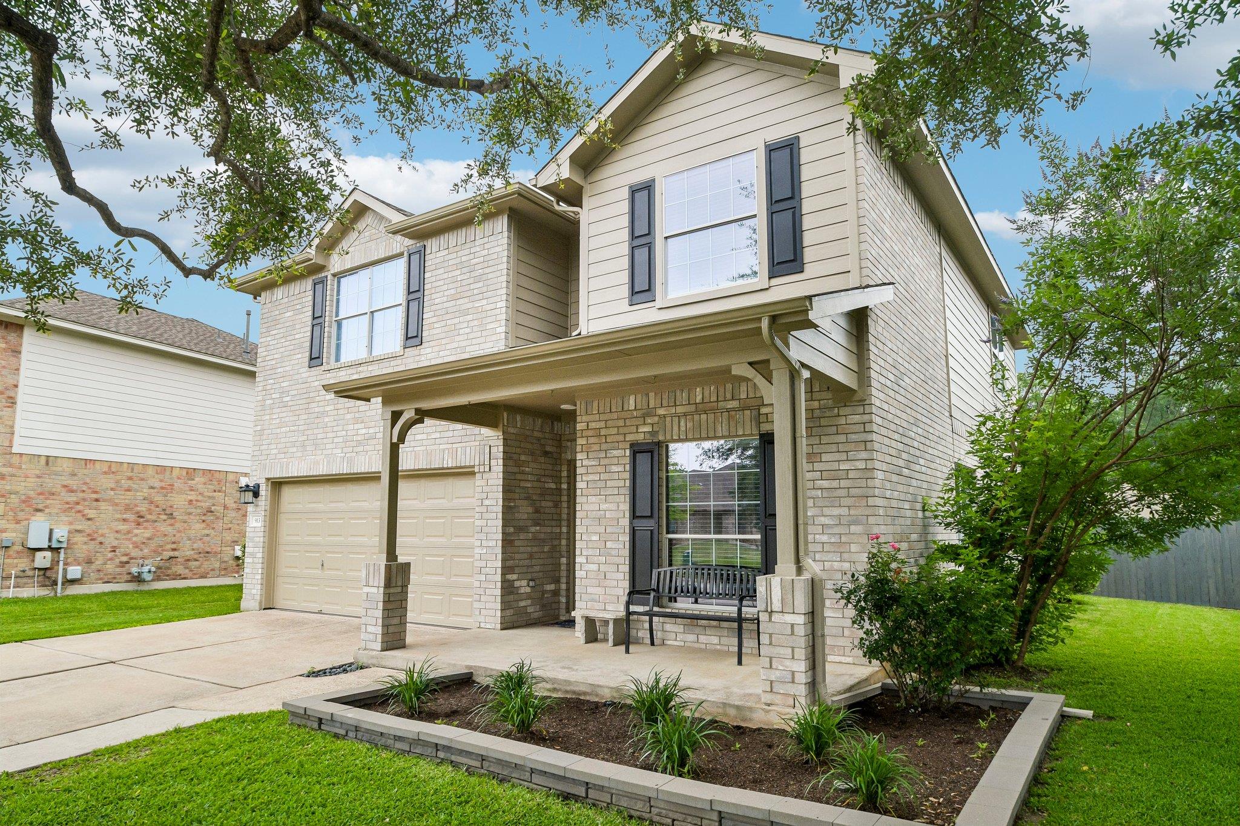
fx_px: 723
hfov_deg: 81.2
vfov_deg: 59.5
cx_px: 620
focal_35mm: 21
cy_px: 413
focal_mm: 14
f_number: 8
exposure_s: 1/80
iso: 400
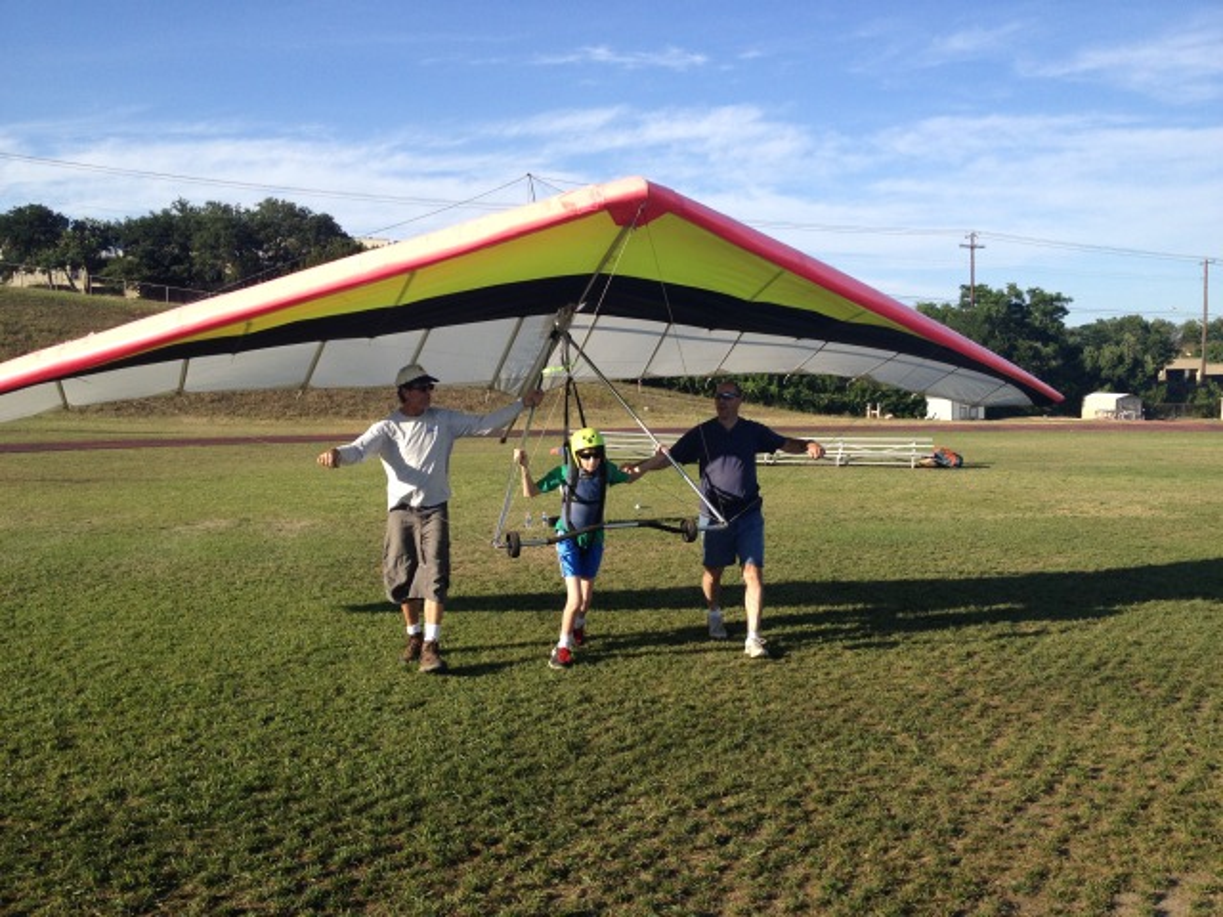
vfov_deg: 40.7
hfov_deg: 52.6
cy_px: 458
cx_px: 612
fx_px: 1237
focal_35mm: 35
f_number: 2.4
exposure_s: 1/1200
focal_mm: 4.28
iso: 50
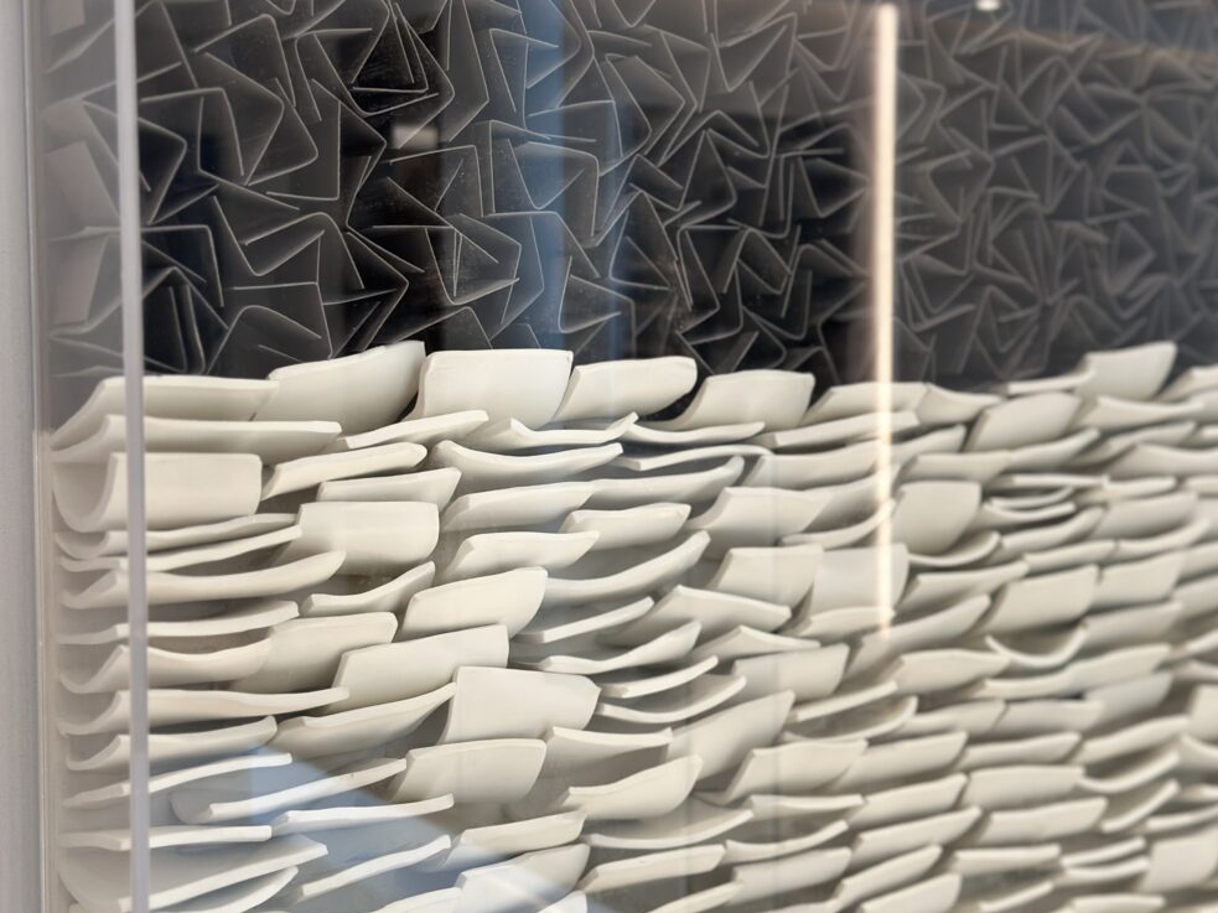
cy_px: 463
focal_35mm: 50
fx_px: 1759
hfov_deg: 38.2
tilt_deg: -4.1
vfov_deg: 29.1
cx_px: 624
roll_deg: +0.1
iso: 125
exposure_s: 1/63
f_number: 1.78
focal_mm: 6.86
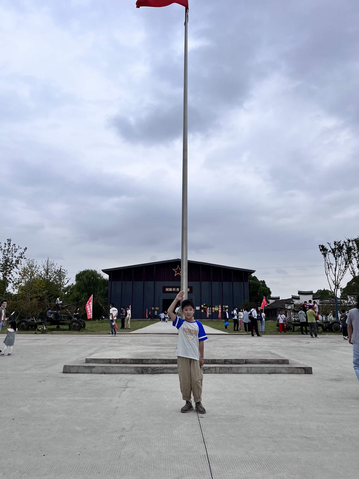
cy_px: 240
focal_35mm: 26
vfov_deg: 67.3
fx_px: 360
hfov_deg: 53.1
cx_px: 180
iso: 50
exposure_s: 1/5319
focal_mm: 5.1
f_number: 1.6
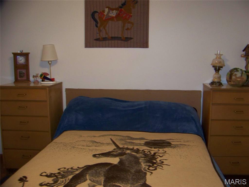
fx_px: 259
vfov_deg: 39.7
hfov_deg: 51.4
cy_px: 94
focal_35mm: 36
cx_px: 124
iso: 200
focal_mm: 5.85
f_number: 2.8
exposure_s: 1/30
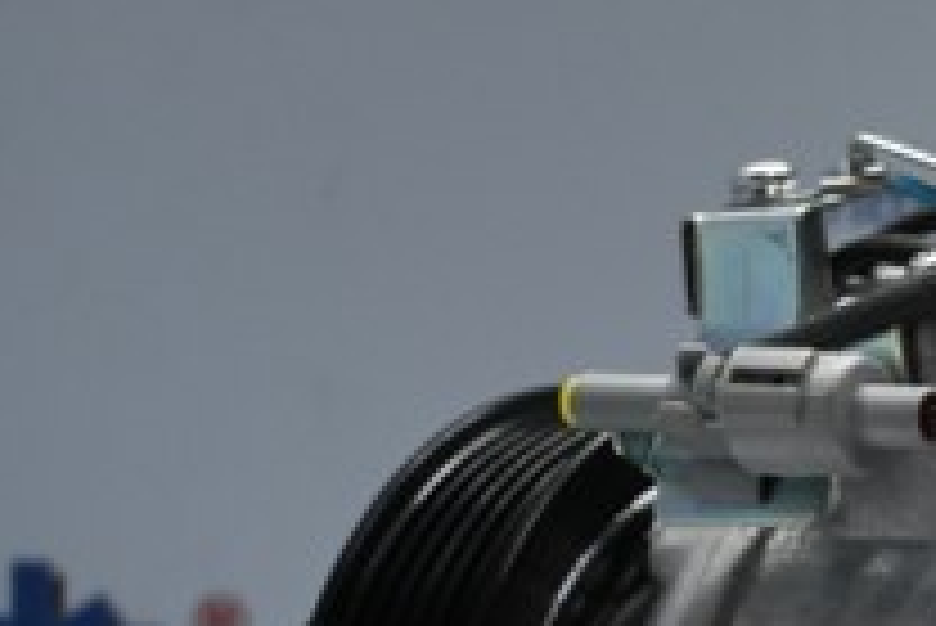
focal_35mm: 177
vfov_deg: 7.7
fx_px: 4617
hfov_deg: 11.3
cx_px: 1260
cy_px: 716
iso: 900
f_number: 5.6
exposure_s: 1/60
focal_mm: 41
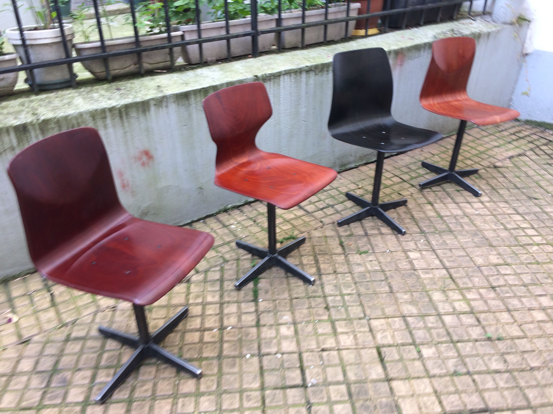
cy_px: 207
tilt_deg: -31.7
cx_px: 276
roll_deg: +0.7
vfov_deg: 48.2
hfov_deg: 61.7
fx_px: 463
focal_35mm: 29
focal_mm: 4.15
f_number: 2.2
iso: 40
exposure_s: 1/50
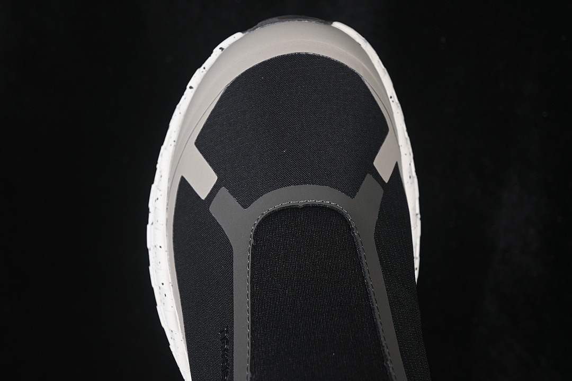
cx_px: 286
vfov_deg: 18.2
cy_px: 190
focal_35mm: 75
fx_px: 1192
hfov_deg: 27.0
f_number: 6.3
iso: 160
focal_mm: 50
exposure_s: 1/60
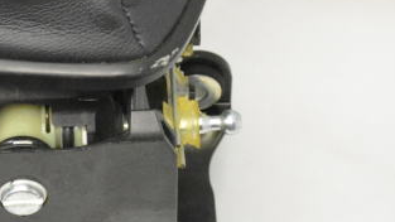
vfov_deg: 6.7
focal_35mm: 180
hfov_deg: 11.9
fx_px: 1882
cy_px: -52
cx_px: 40
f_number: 9
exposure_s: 1/320
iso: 6400
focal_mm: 35
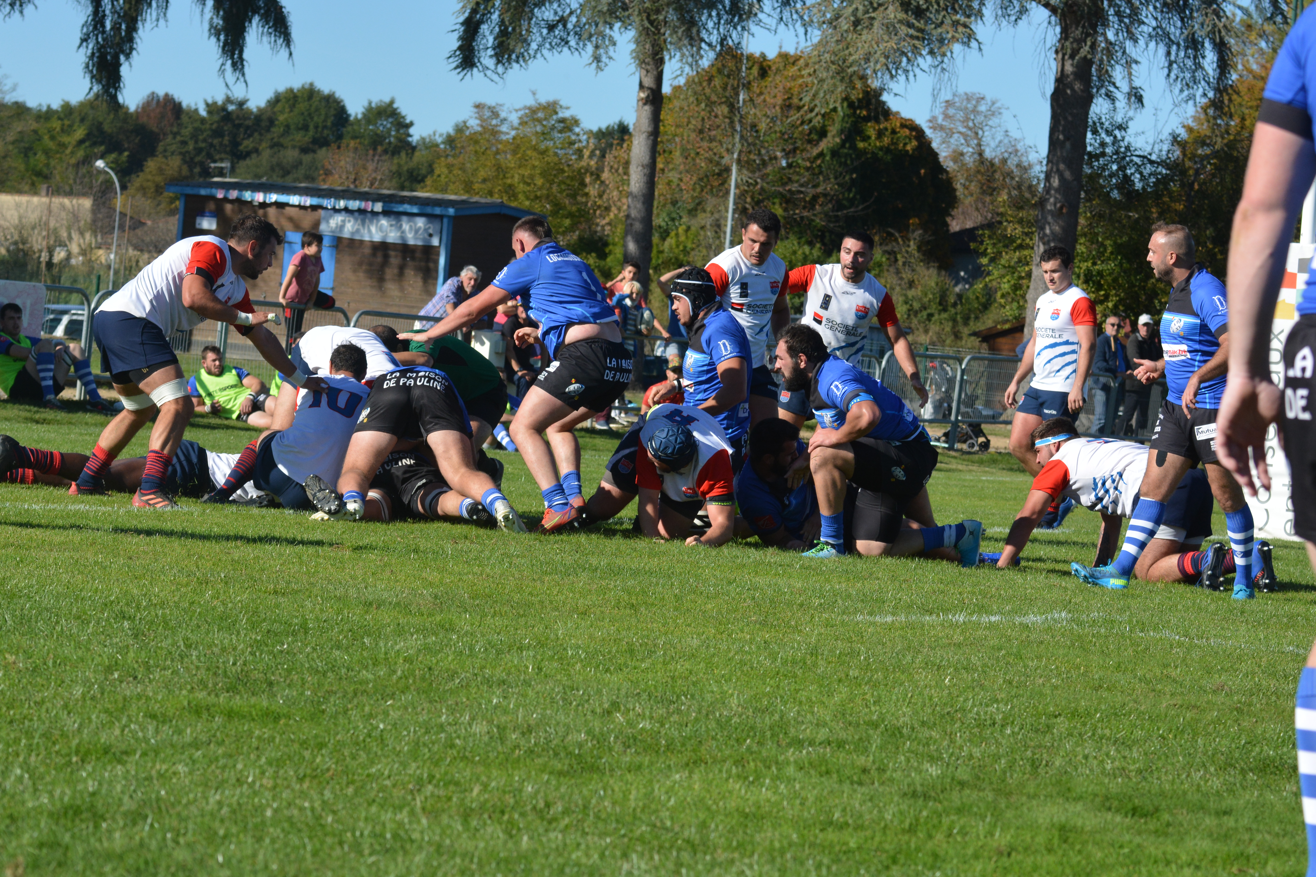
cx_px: 637
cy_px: 465
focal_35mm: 131
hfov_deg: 15.7
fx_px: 4773
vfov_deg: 10.5
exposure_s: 1/1600
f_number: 5.6
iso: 400
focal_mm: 75
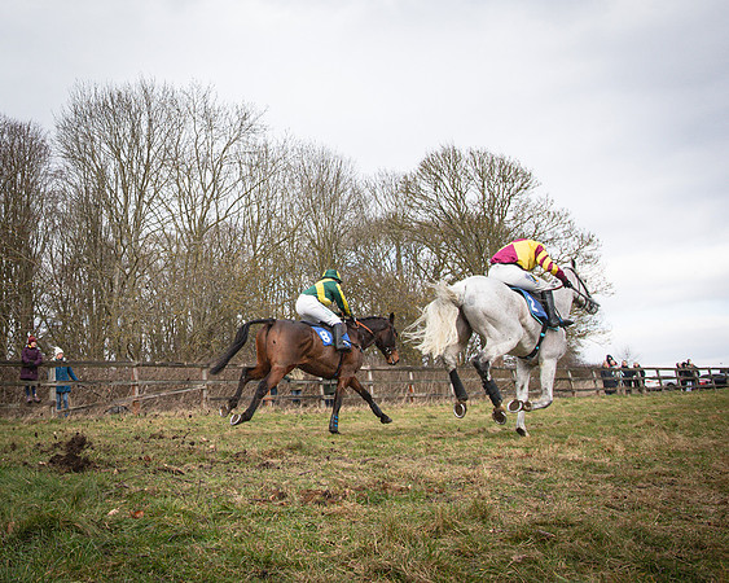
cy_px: 191
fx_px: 755
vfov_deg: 41.6
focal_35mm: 35
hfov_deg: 48.8
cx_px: 156
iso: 2000
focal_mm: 20
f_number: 6.3
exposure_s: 1/1600
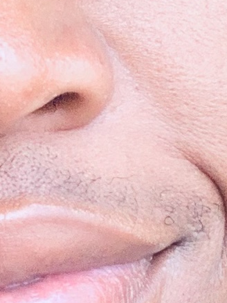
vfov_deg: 8.8
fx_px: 1975
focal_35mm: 226
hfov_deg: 6.5
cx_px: -29
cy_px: 151
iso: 64
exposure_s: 1/121
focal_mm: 2.87
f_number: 2.2
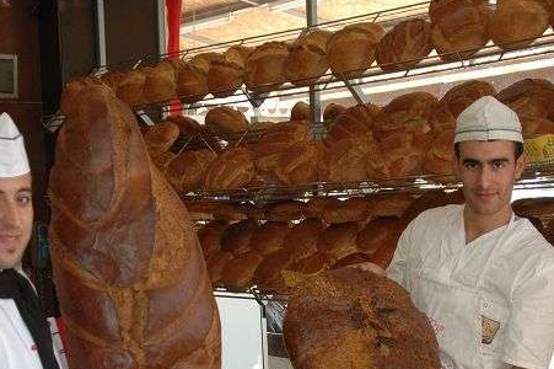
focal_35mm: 70
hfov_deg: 28.9
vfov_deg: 19.2
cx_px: 258
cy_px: 301
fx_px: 1076
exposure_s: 1/60
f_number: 3.5
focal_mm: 28
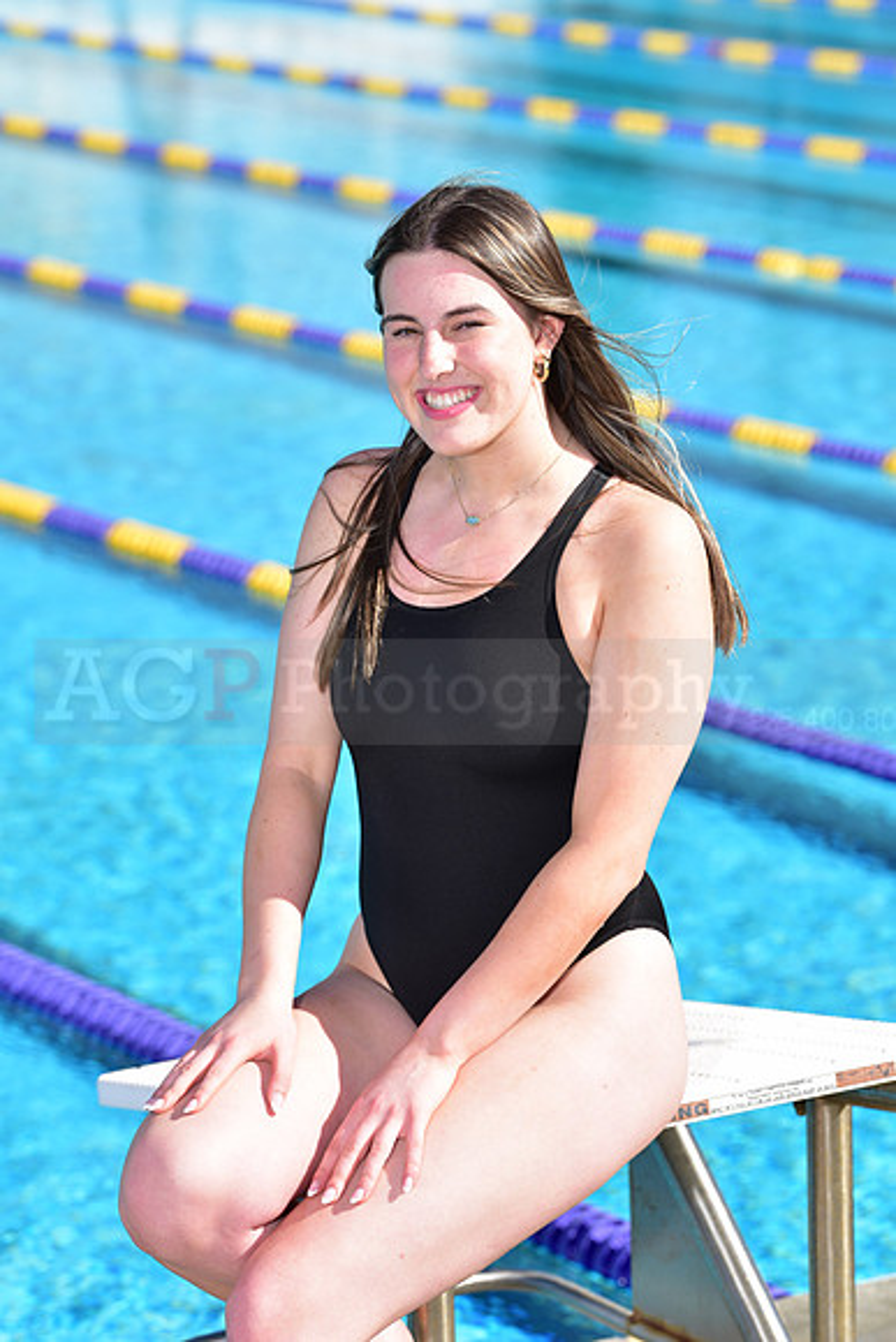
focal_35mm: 135
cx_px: 448
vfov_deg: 15.2
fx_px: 5037
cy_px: 671
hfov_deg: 10.2
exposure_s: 1/250
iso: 64
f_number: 5.6
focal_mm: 135
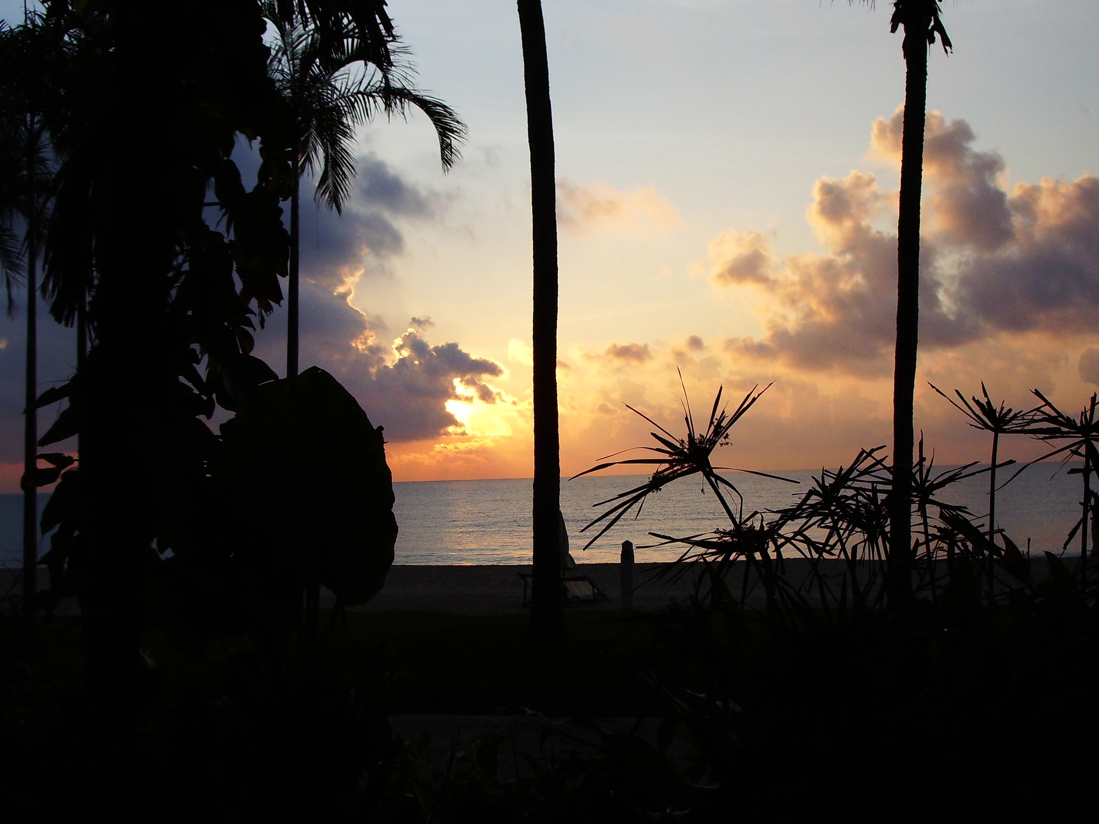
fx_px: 1587
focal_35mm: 50
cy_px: 412
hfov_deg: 38.2
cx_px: 550
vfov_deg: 29.1
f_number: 5
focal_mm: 8.2
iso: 80
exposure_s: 1/400
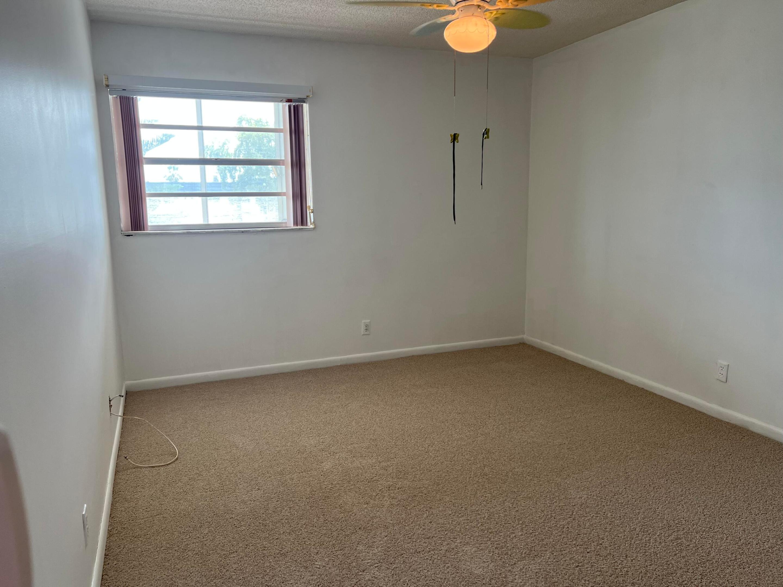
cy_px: 294
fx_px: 588
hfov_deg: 67.3
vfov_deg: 53.1
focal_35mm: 26
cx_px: 392
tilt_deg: -9.6
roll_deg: +0.5
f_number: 1.5
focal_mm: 5.7
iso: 80
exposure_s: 1/120
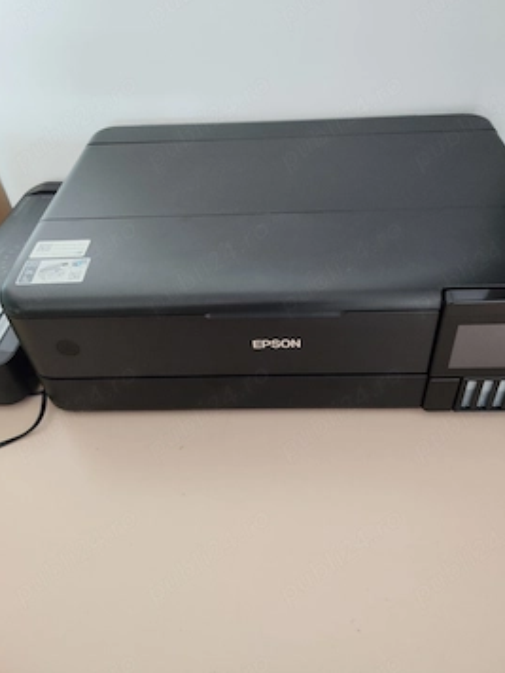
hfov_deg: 51.3
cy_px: 299
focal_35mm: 27
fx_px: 525
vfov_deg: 65.1
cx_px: 274
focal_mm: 5.24
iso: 1000
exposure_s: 1/16.7
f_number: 1.7
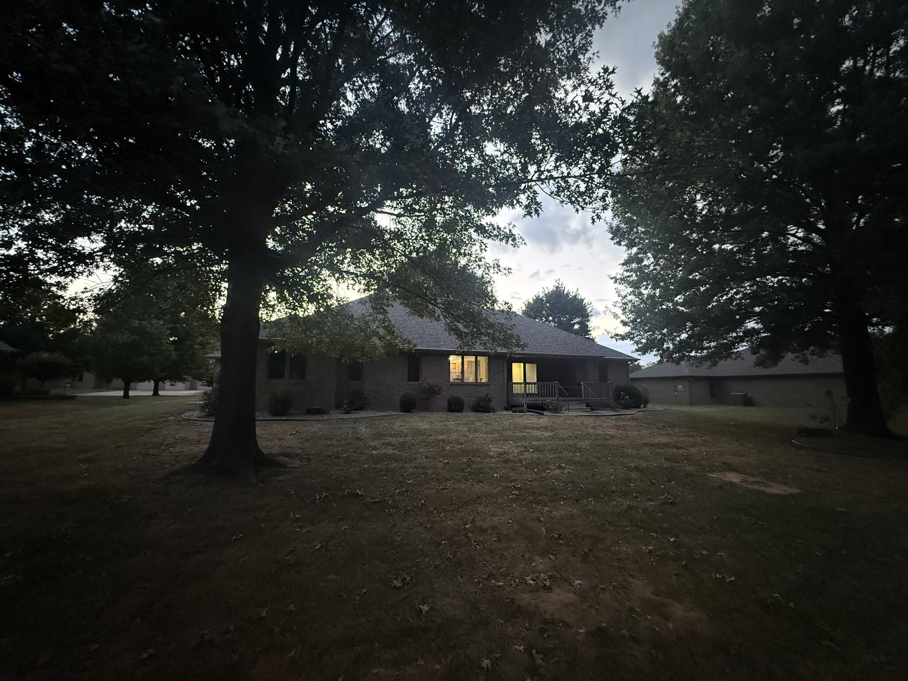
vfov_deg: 85.7
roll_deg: -0.8
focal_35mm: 14
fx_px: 367
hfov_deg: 102.1
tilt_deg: +7.0
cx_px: 454
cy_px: 340
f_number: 2.2
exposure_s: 1/43
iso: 1600
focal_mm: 2.22
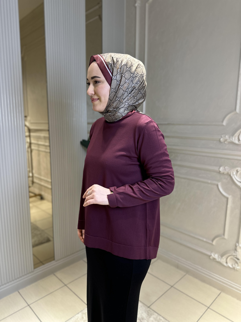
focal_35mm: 24
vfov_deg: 71.6
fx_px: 223
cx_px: 120
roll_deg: -1.2
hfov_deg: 56.8
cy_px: 161
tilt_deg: -9.2
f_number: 1.78
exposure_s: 1/102
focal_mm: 6.86
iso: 50
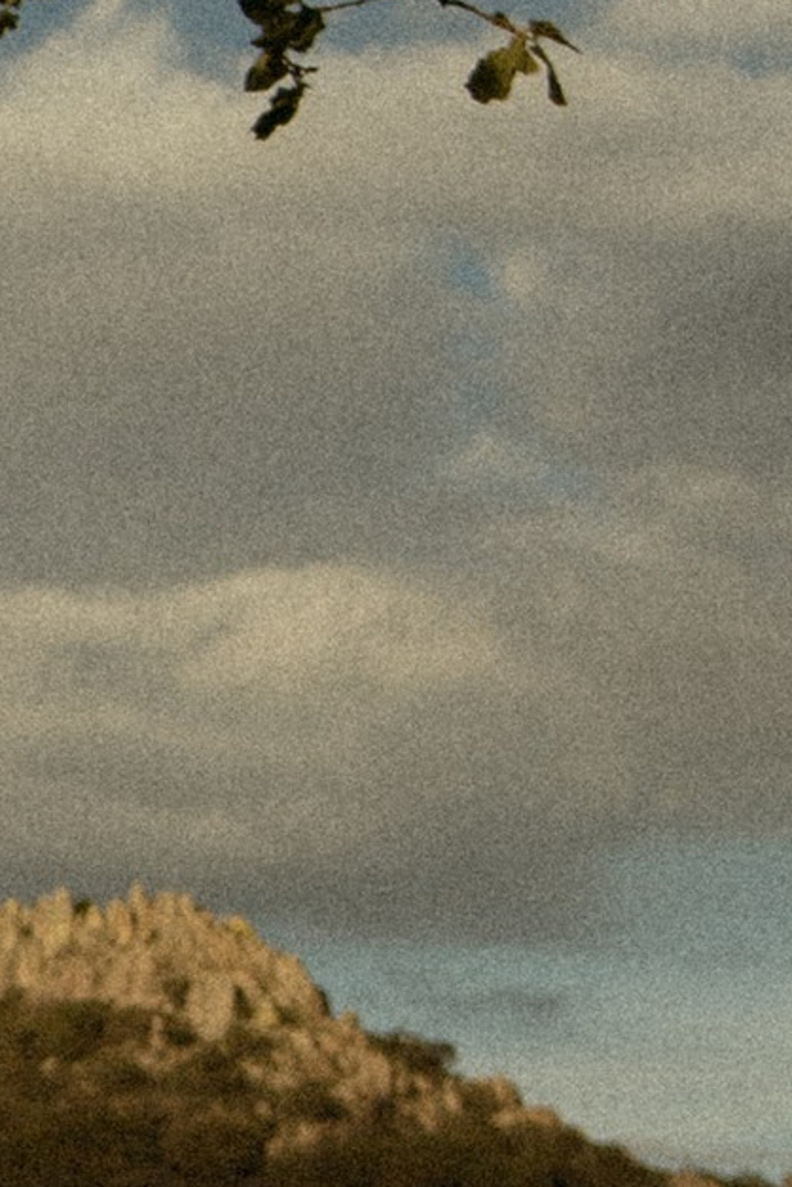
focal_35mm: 147
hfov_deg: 9.1
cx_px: -345
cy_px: 1971
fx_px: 4851
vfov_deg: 12.9
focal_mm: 16
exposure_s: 1/4000
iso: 100
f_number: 2.2
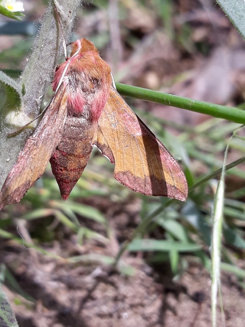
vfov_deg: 65.3
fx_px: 255
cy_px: 164
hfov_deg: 51.4
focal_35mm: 27
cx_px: 122
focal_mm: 3.71
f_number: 1.7
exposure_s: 1/1377
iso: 40
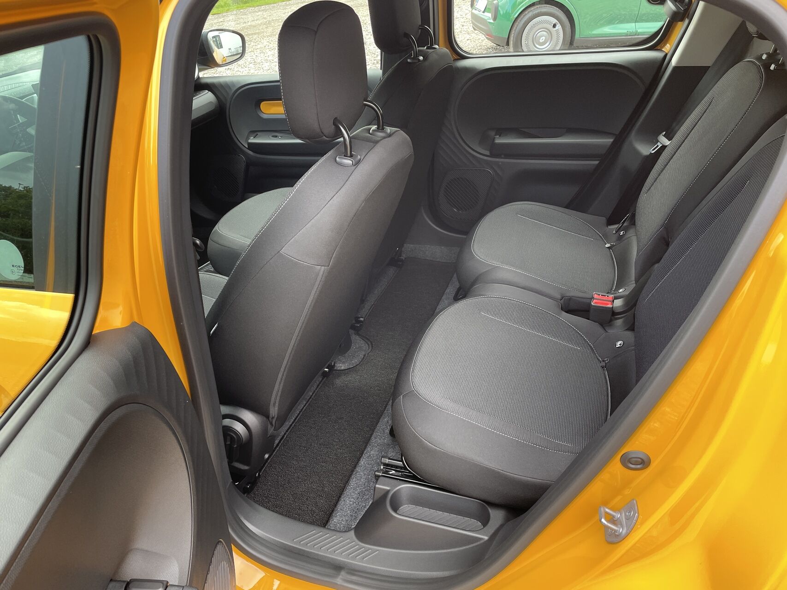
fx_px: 591
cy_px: 295
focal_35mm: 26
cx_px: 394
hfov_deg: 67.3
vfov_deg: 53.1
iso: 64
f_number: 1.6
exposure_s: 1/121
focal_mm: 4.2
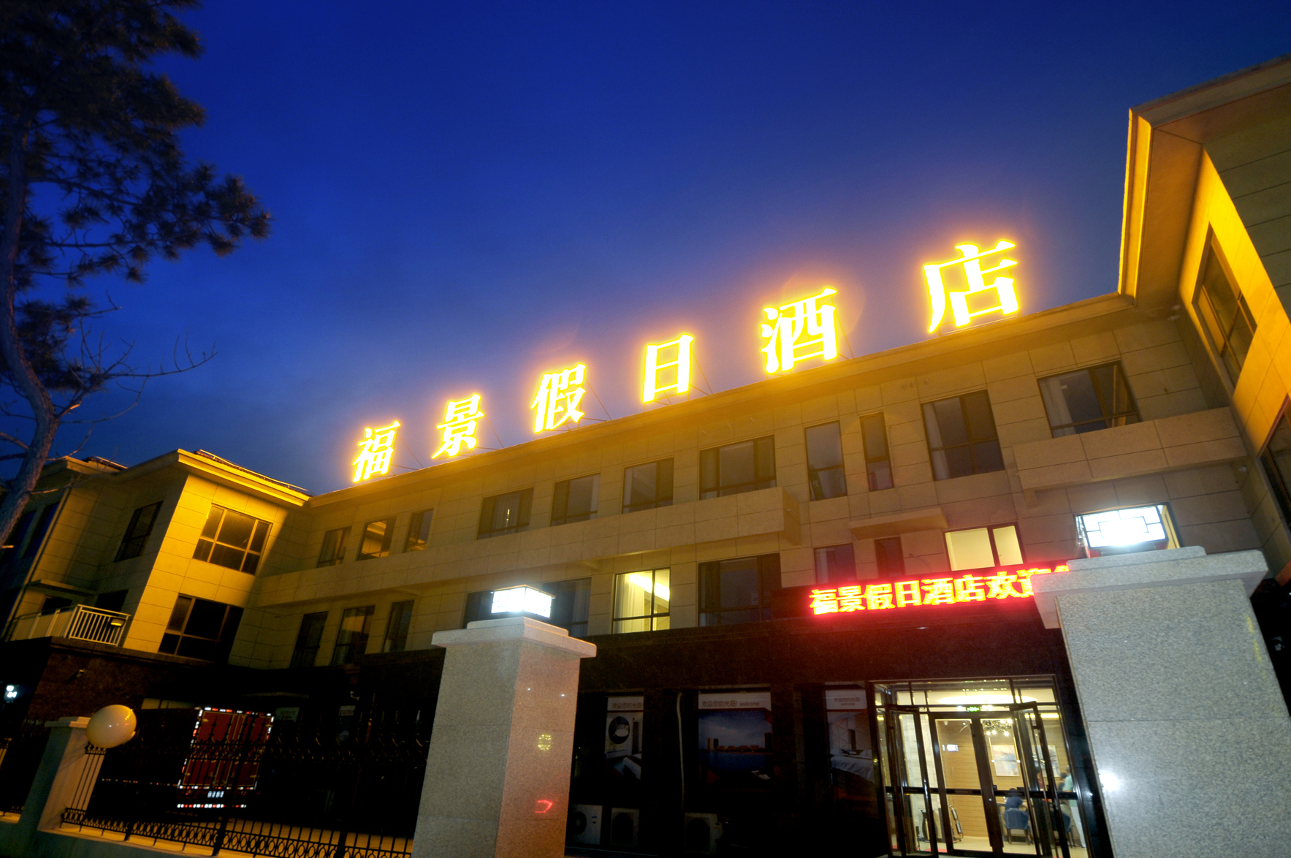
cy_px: 429
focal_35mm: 18
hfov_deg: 90.1
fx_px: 645
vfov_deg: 67.3
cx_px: 646
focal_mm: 12
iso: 200
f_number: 6.3
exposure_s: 1/1.6
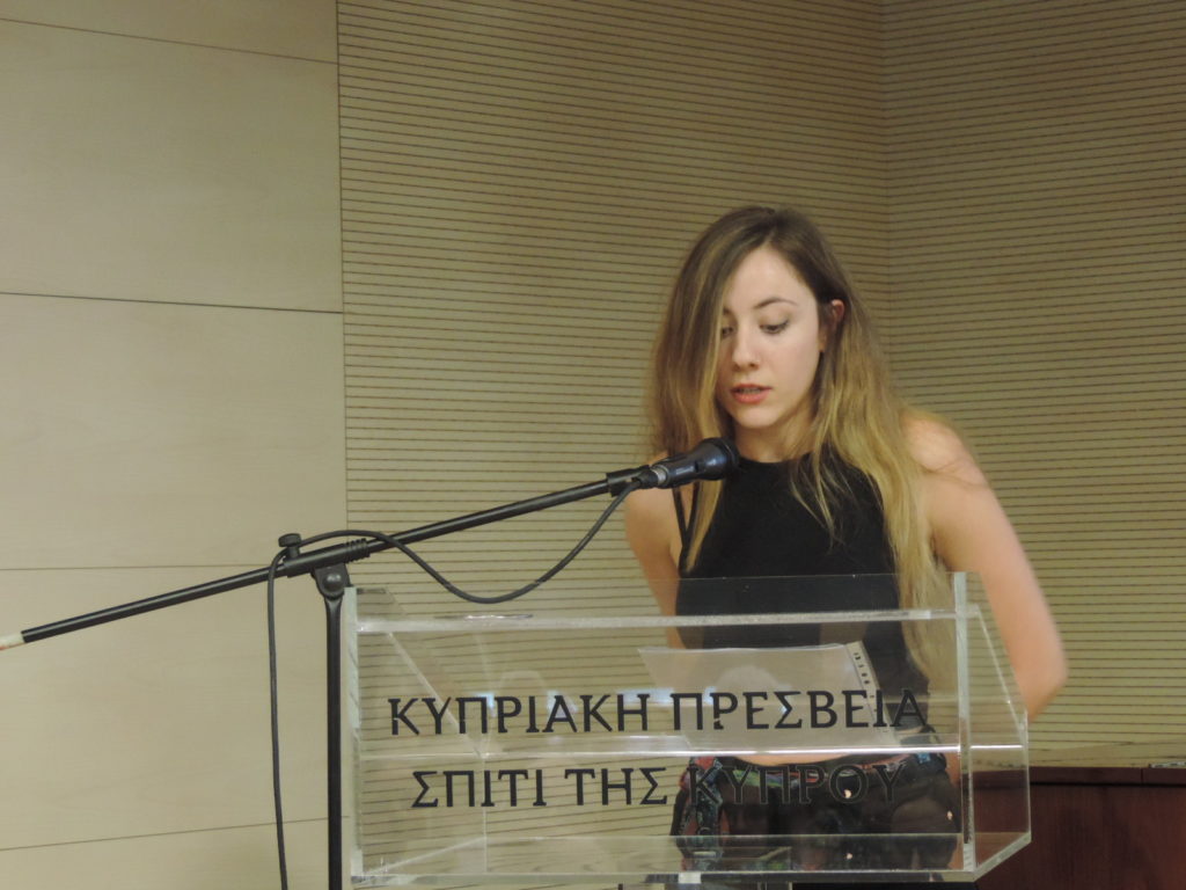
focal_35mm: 105
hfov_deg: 18.7
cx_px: 593
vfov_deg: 14.1
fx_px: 3597
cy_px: 445
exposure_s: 1/15
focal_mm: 18.7
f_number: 4.2
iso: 800
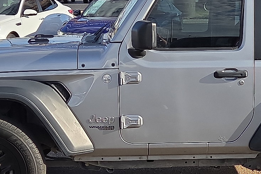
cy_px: 90
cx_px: 165
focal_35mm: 91
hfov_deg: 22.3
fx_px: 660
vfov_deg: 15.0
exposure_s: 1/1250
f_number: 1.8
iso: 25
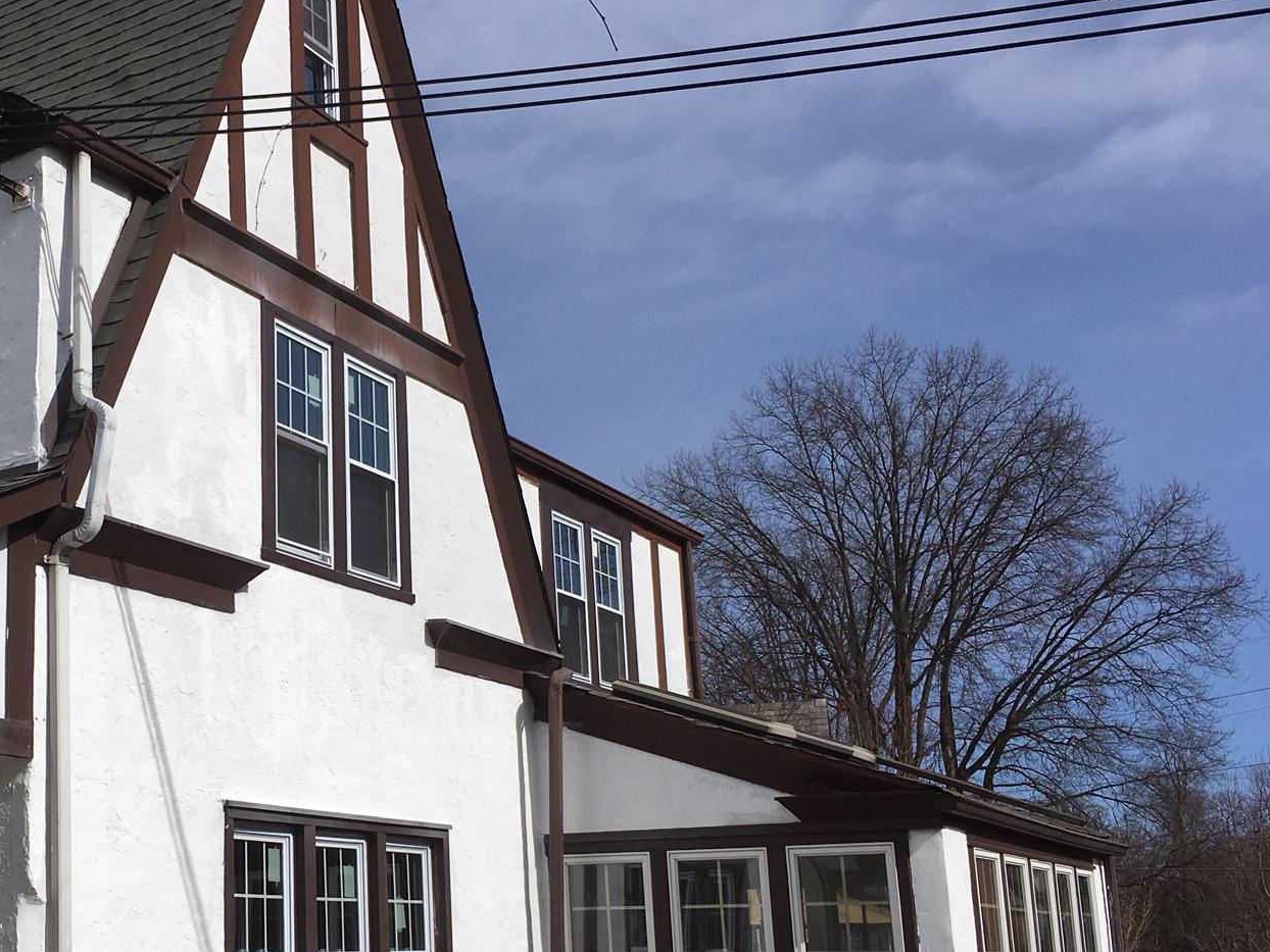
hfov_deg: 38.8
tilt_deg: +12.7
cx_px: 247
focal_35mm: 47
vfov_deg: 30.8
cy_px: 578
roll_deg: +0.7
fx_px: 1724
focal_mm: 4.15
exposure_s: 1/4274
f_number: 2.2
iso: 25
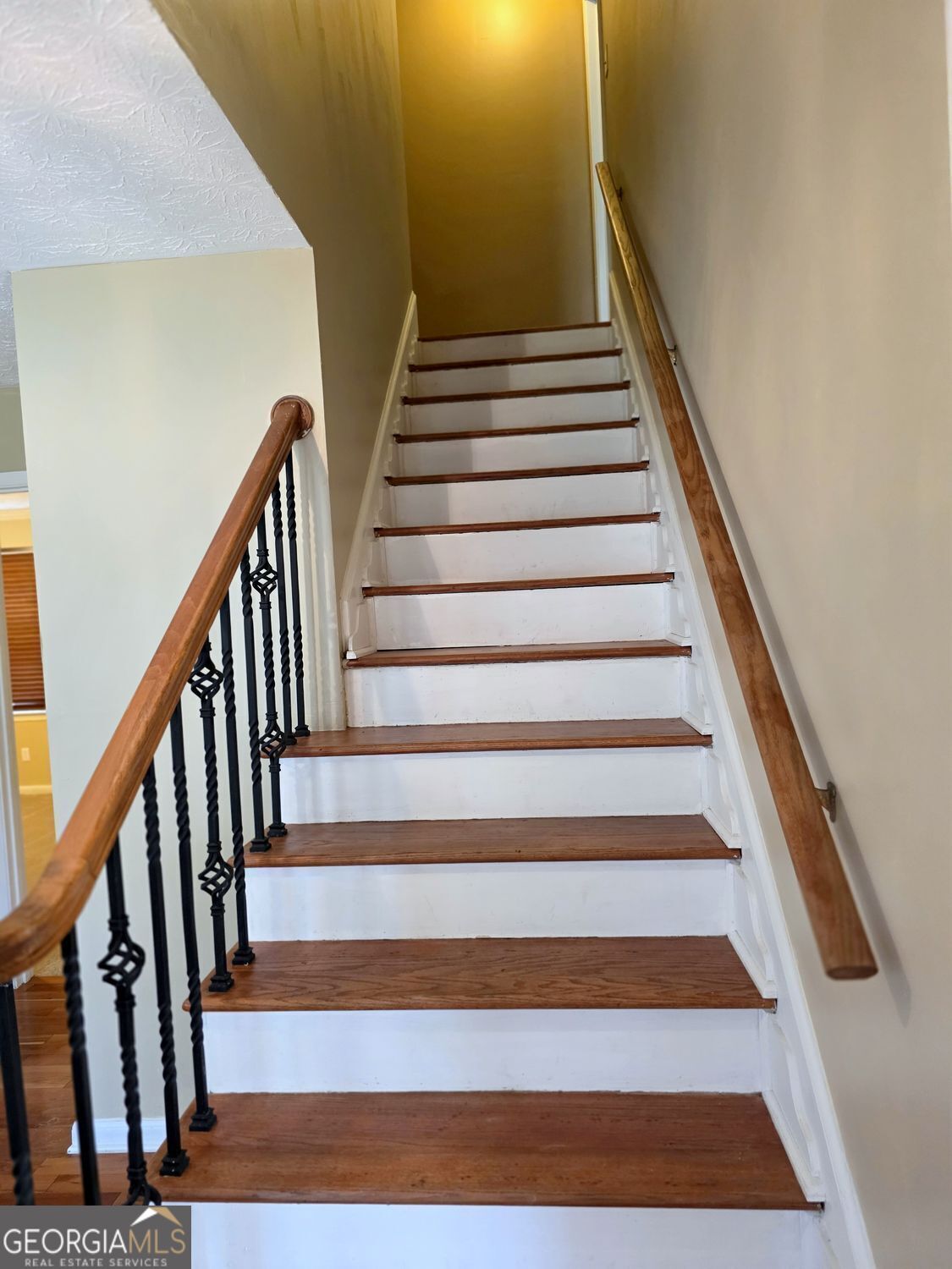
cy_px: 634
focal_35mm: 23
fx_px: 843
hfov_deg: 58.9
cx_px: 476
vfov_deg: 73.9
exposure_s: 1/120
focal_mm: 6.3
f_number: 1.7
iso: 800
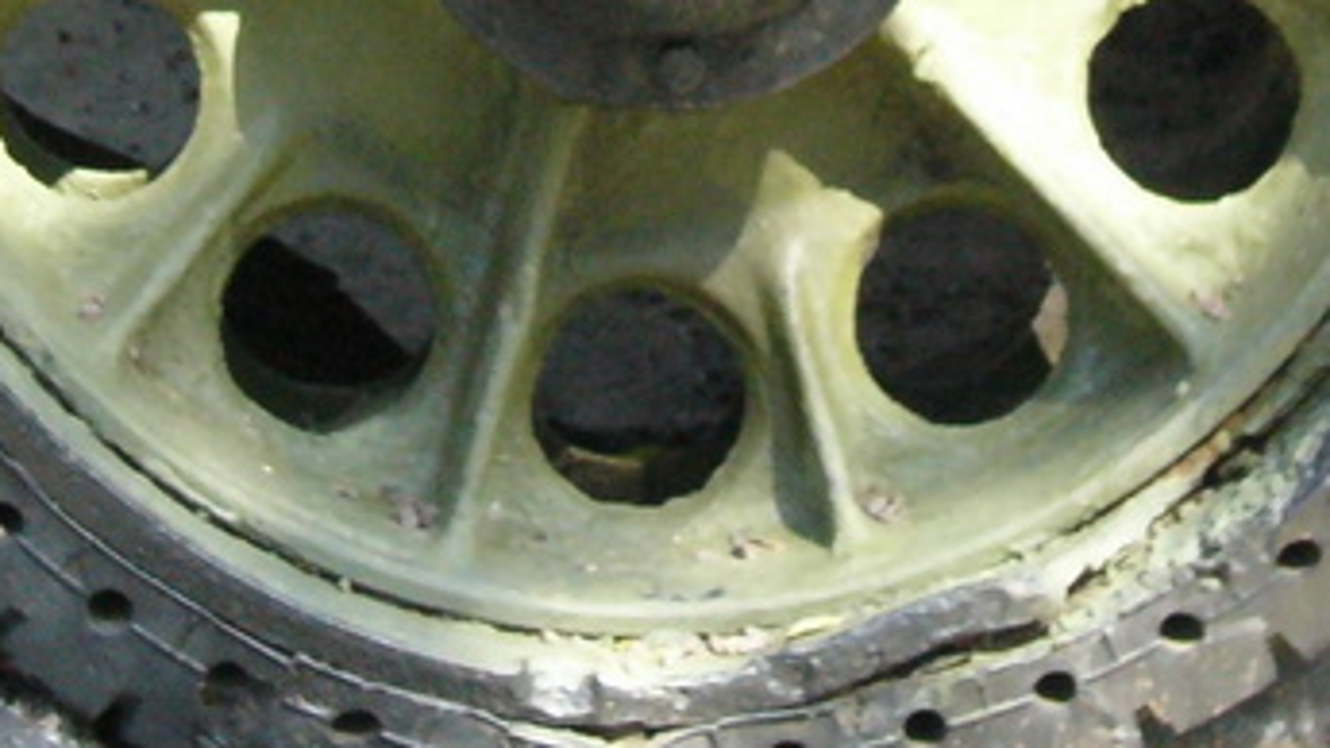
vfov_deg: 8.0
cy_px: -150
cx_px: 594
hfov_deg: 14.3
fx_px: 5290
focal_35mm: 150
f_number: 3.7
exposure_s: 1/500
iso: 400
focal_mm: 10
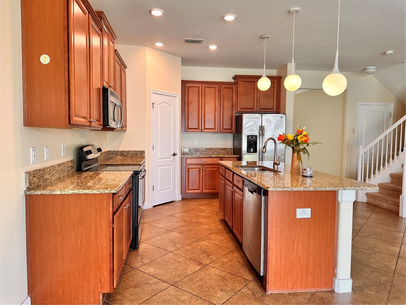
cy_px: 152
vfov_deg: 56.8
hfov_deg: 71.6
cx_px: 203
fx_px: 281
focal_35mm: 24
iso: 125
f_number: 1.78
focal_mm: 6.86
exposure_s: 1/120
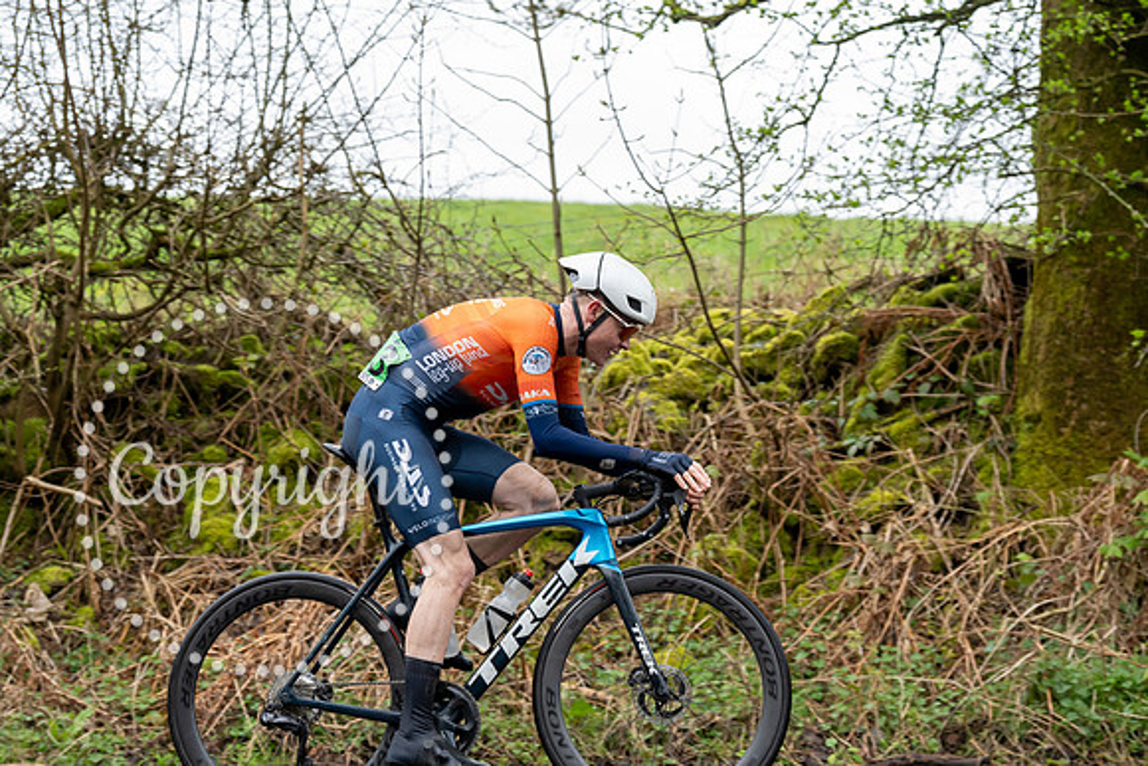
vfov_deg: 19.5
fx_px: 2233
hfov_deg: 28.8
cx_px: 574
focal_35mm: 70
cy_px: 383
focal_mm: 70
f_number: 3.5
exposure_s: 1/1000
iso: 1250
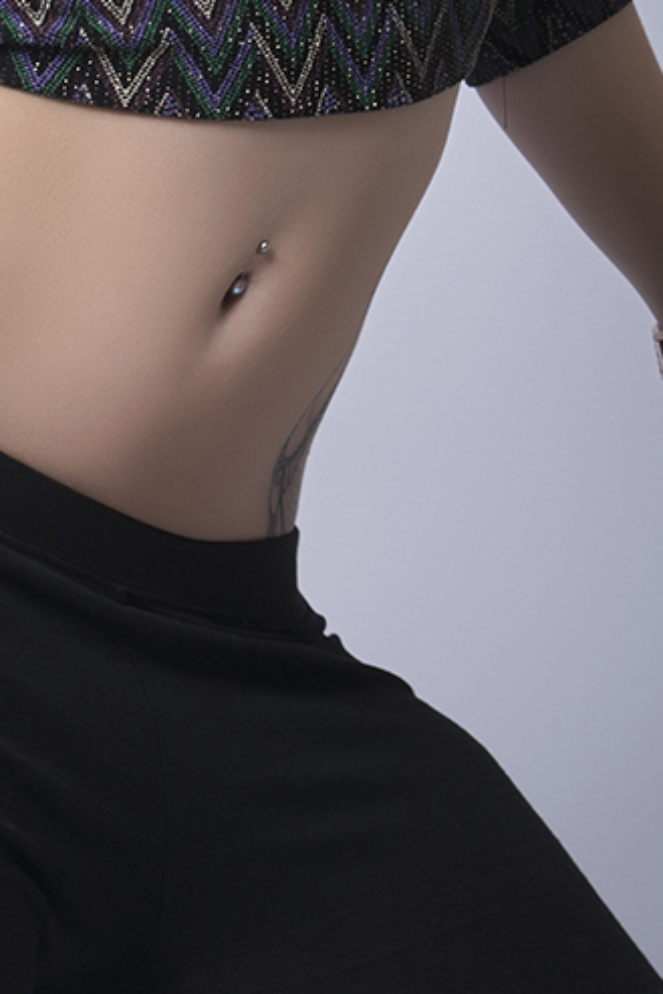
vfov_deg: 7.6
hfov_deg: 5.1
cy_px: -87
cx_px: 98
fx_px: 7387
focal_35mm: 268
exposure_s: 1/200
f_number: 10
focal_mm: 55
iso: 100
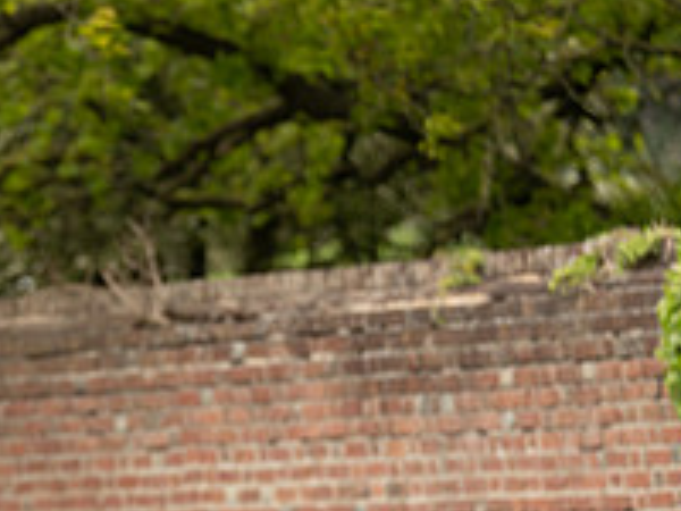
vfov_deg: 2.7
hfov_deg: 3.6
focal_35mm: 557
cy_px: 656
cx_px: -187
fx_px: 10958
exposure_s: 1/1000
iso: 400
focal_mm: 200
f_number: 3.5
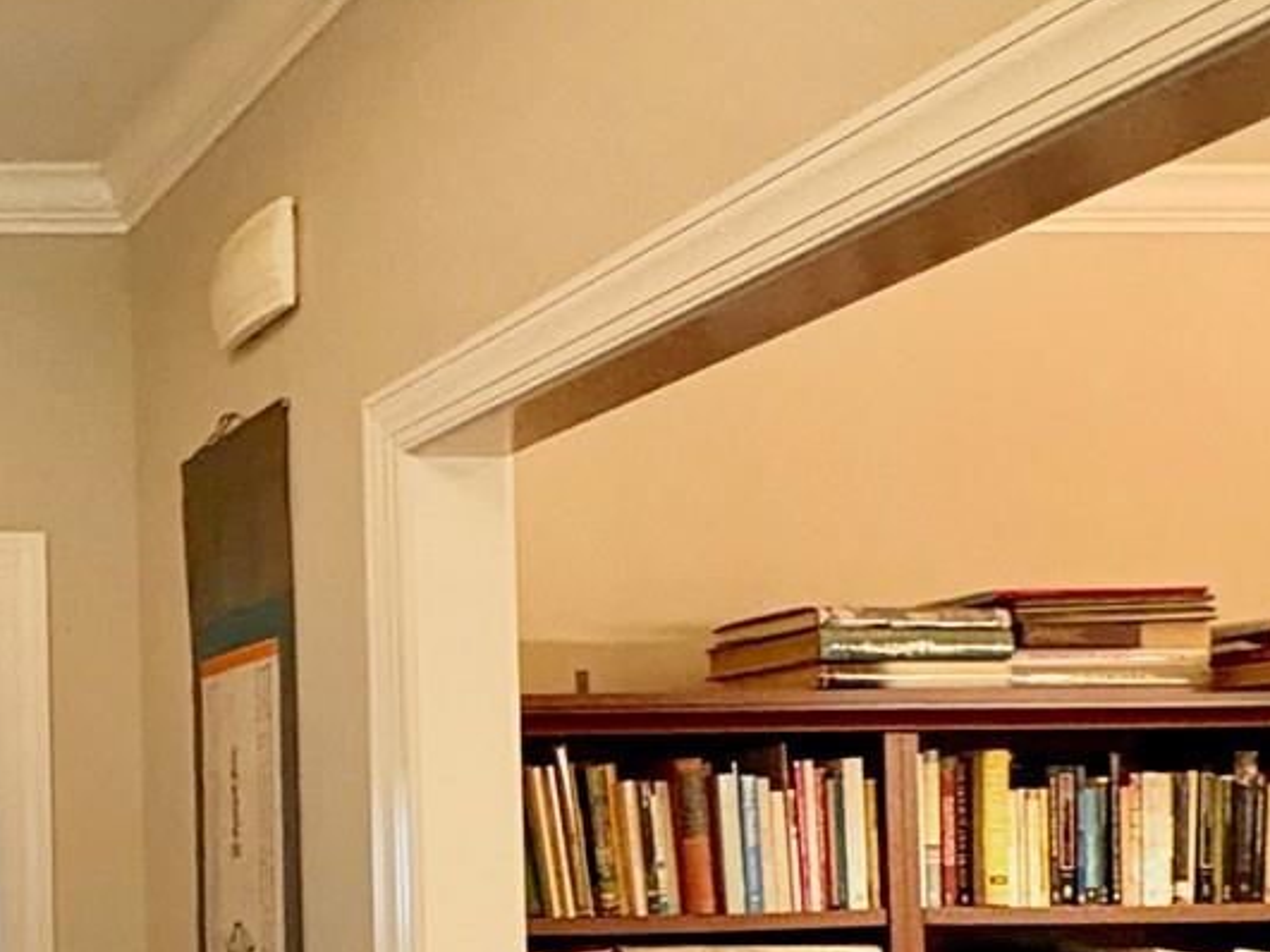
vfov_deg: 26.2
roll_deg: +1.6
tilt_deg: +2.2
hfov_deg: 28.5
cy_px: 847
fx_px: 1981
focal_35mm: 54
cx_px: -423
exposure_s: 1/60
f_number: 2.2
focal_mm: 2.22
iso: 800
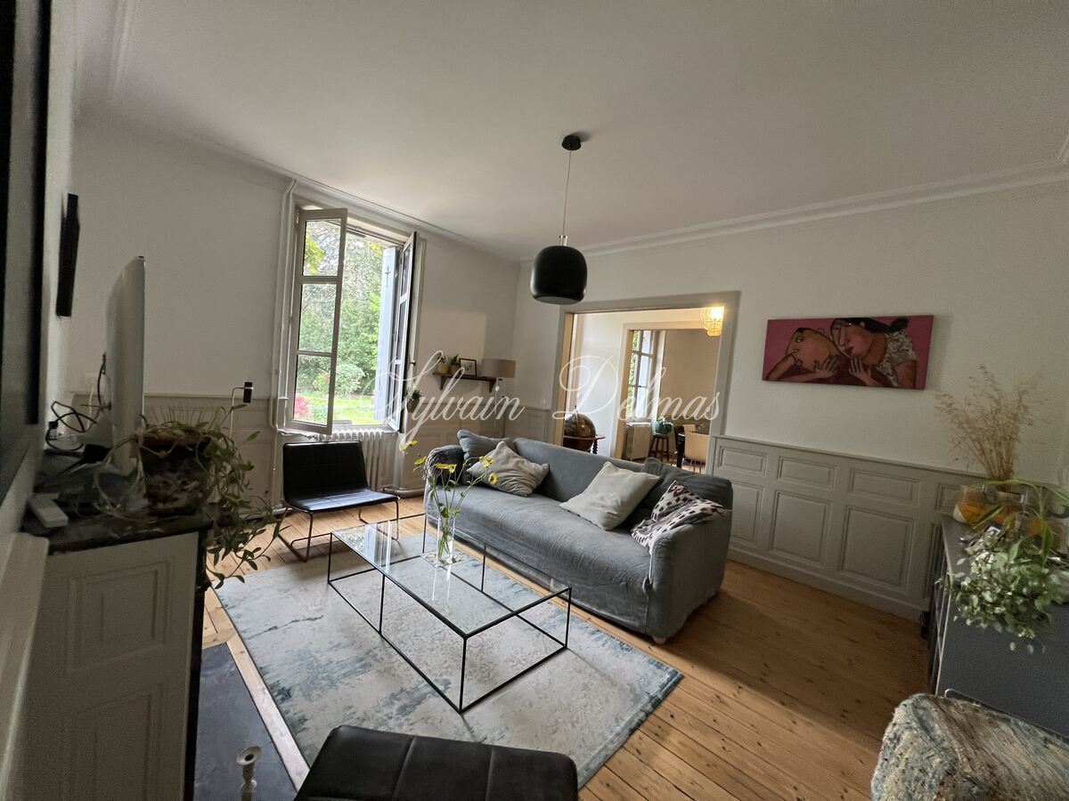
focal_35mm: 13
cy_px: 400
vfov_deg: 89.9
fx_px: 401
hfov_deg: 106.2
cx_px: 534
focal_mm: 1.57
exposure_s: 1/80
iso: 250
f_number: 1.8
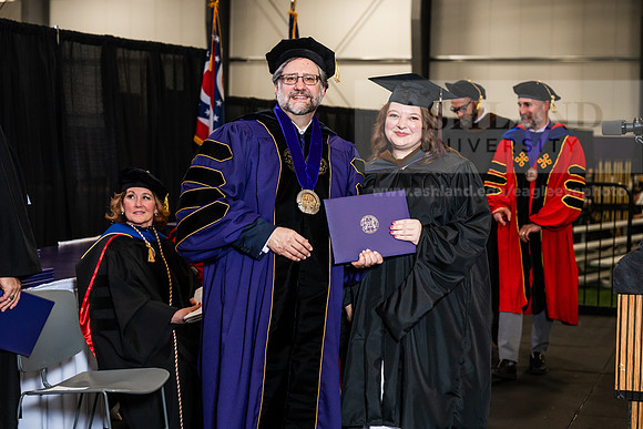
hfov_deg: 30.1
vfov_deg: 20.3
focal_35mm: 67
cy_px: 214
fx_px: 1197
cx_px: 322
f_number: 4.5
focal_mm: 67
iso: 1250
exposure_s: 1/200
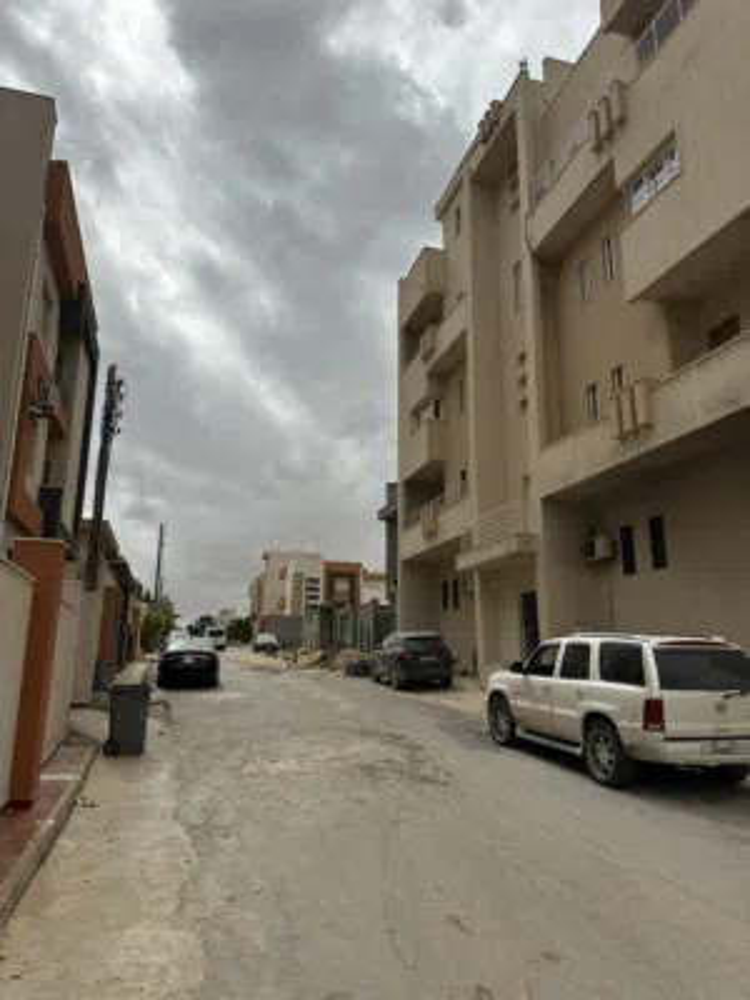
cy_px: 500
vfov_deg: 71.6
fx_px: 693
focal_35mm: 24
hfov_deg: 56.8
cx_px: 375
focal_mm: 6.86
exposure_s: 1/10753
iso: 80
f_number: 1.78
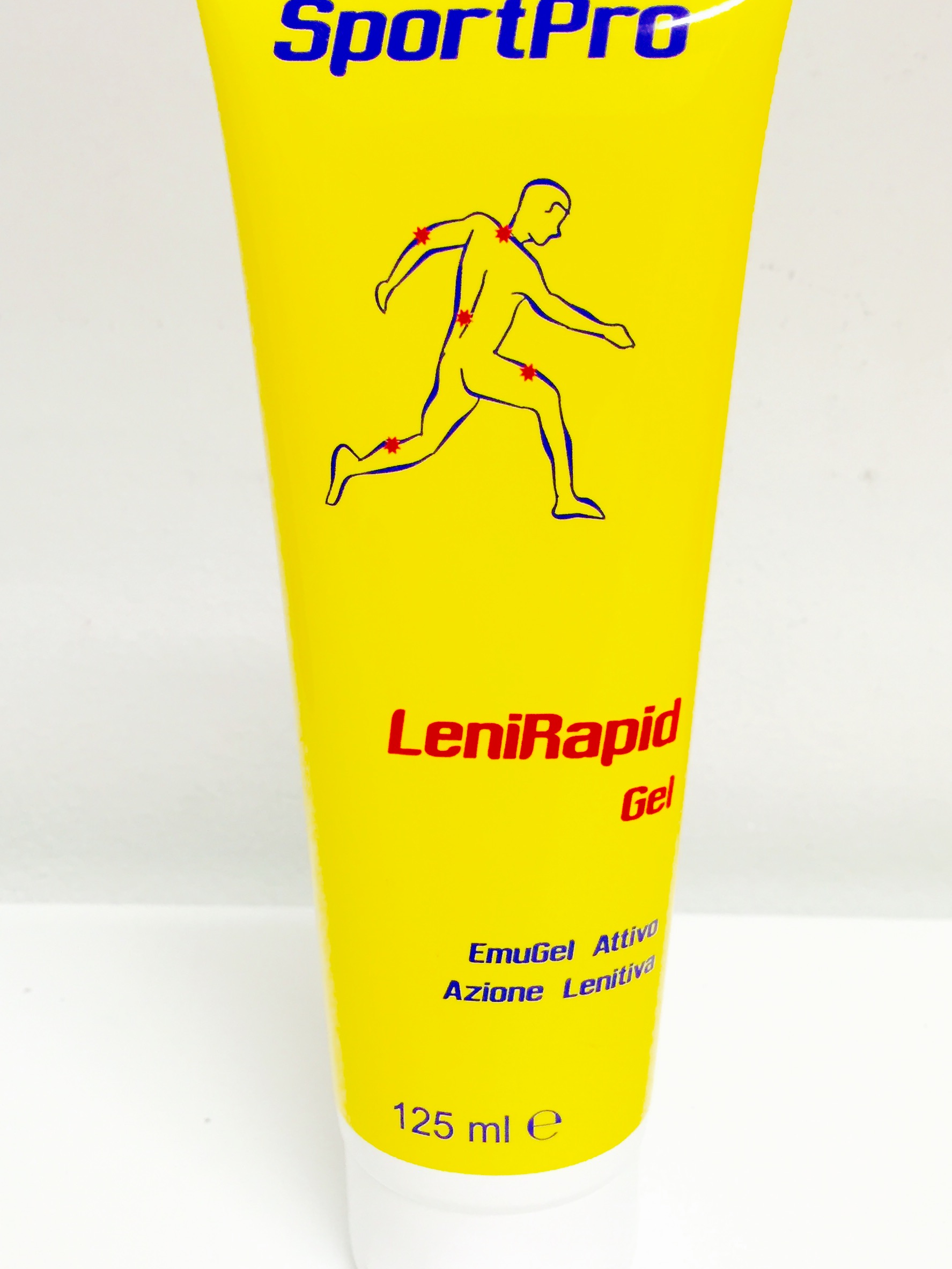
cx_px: 476
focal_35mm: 40
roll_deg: -0.4
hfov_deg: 36.0
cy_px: 624
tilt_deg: -17.9
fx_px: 1466
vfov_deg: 46.8
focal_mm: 4.15
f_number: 2.2
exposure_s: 1/33
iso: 50
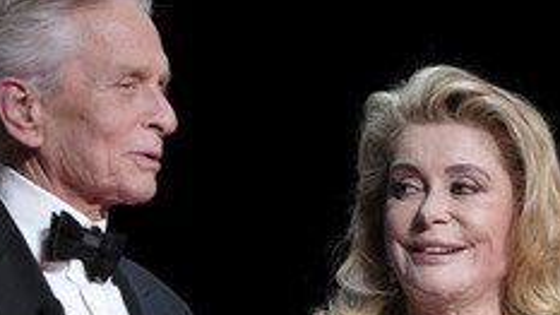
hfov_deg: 7.9
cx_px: 350
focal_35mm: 273
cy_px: 317
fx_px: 4053
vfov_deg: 4.4
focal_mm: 90
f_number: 2
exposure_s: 1/500
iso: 1600
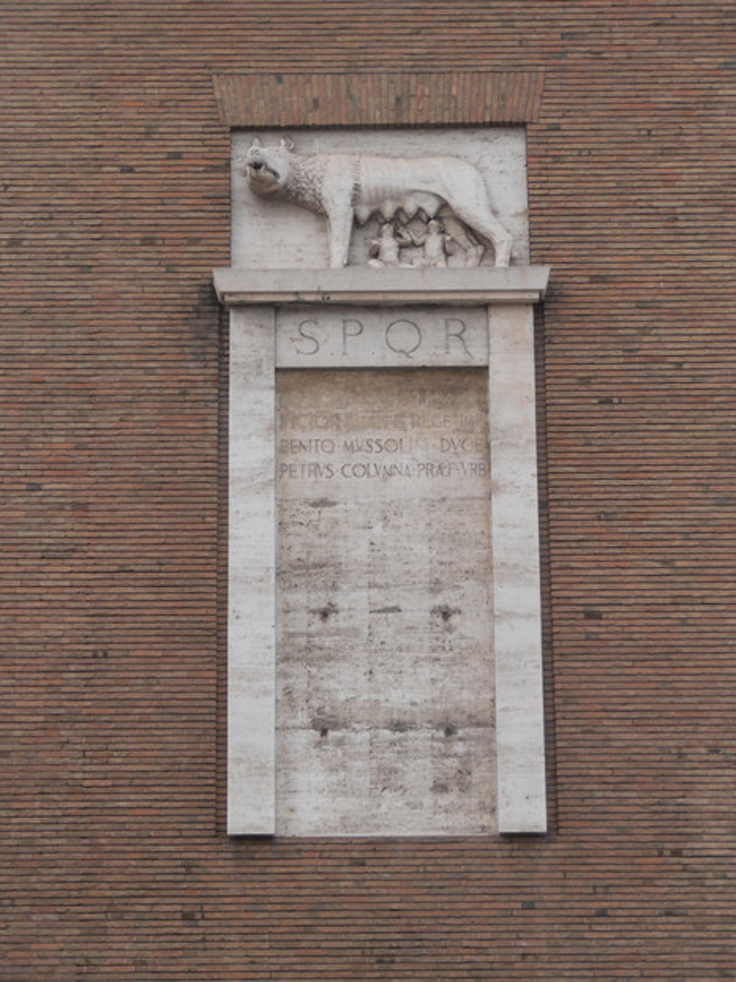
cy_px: 496
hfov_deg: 10.4
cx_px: 363
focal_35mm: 142
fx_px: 4028
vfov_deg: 13.9
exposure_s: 1/125
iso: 80
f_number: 5.8
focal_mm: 24.39
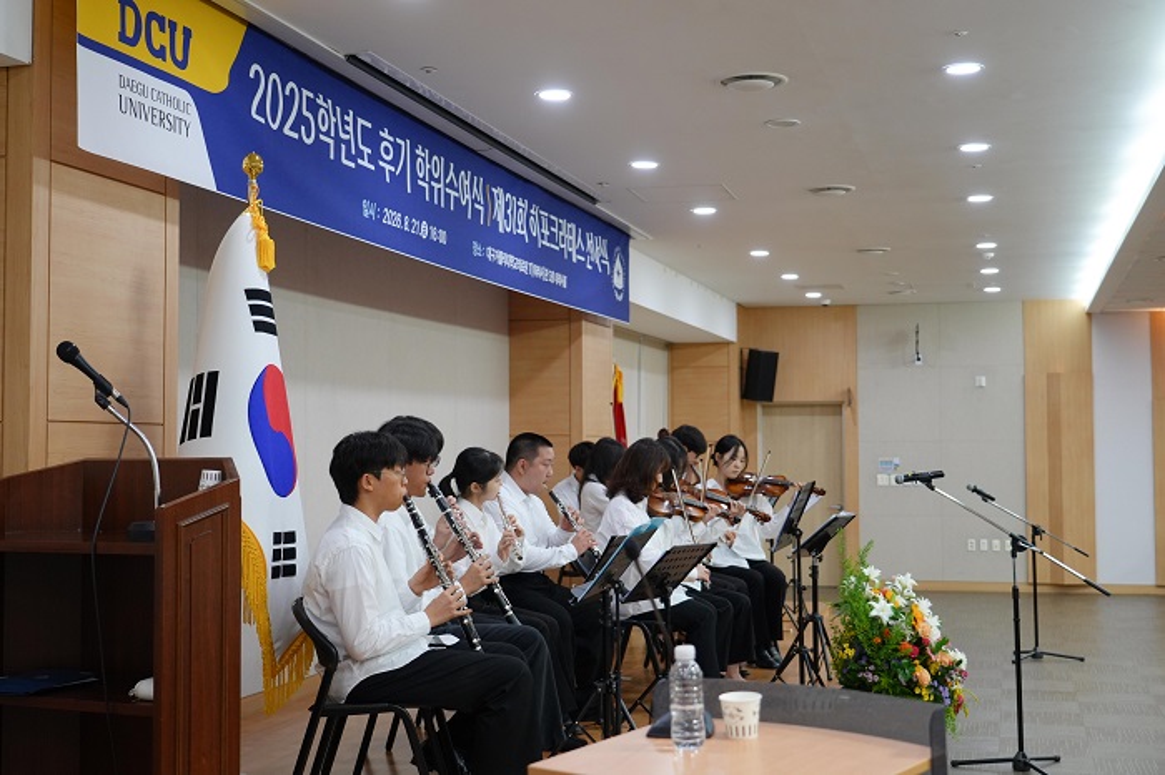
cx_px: 582
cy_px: 388
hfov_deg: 42.8
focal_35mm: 46
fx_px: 1488
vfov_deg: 29.2
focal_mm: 46
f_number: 4
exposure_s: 1/160
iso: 2000
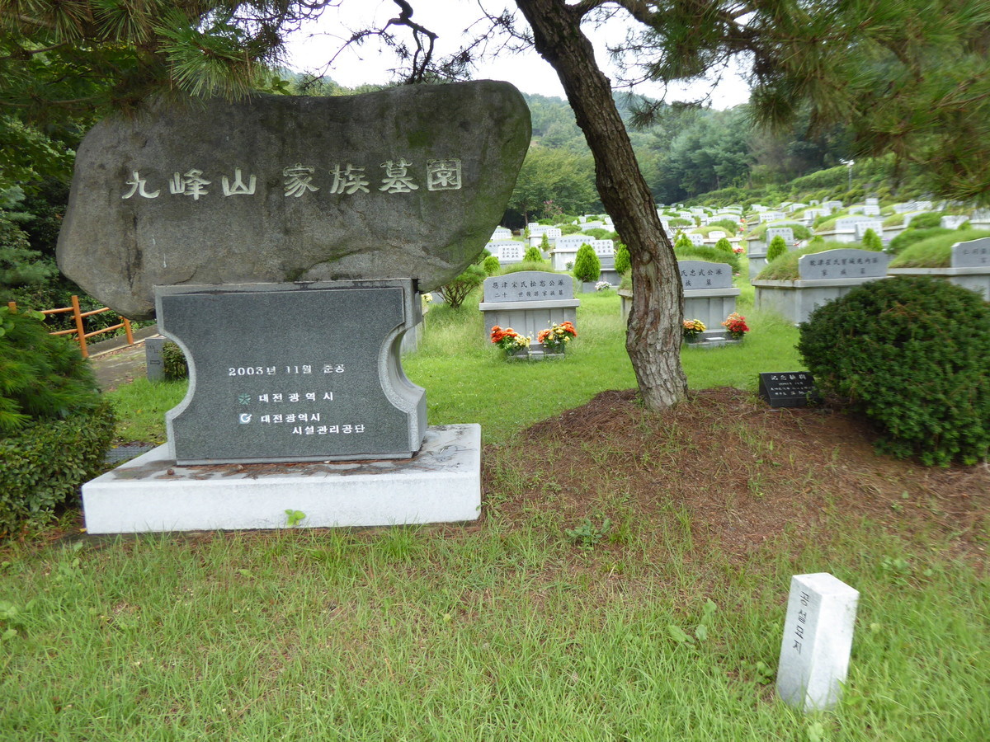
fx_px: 686
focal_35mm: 24
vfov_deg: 56.8
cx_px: 495
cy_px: 371
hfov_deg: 71.6
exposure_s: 1/200
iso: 100
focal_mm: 4.3
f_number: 3.3
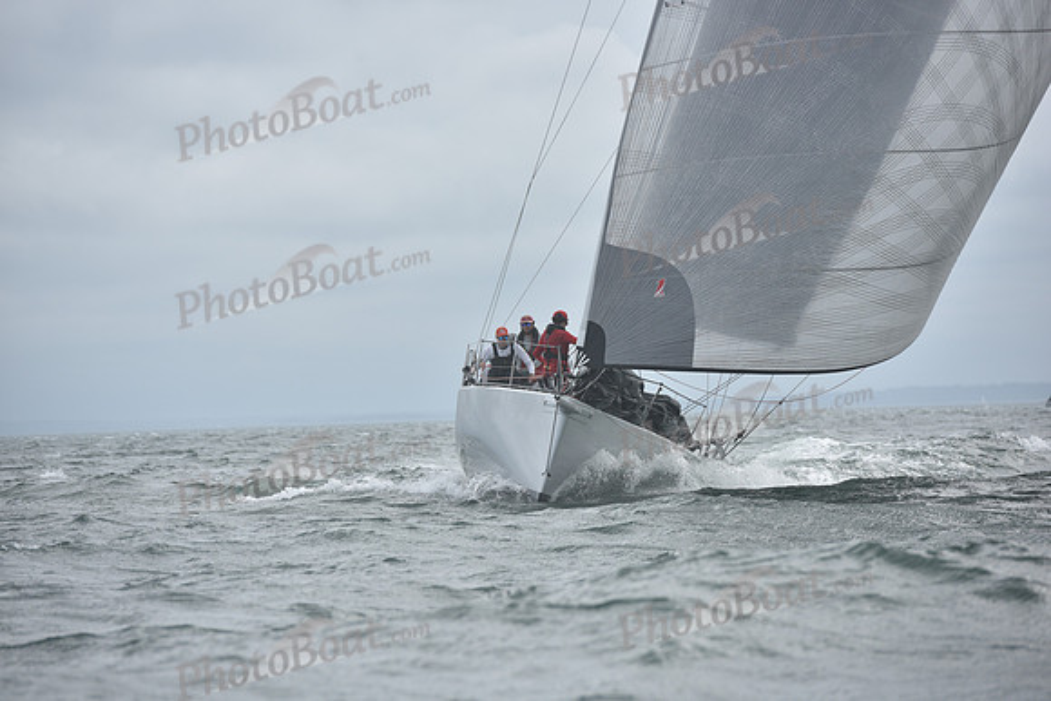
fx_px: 5840
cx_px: 526
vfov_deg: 6.9
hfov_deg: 10.3
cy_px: 350
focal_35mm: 200
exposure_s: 1/1250
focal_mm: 200
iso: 200
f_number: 5.6
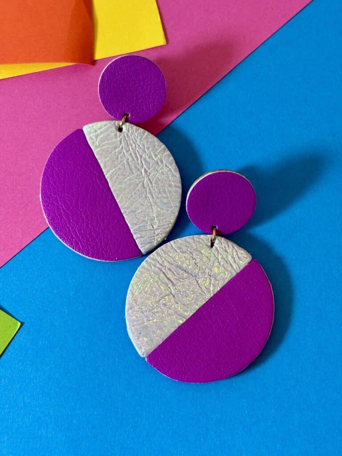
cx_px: 171
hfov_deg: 28.0
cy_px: 228
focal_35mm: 52
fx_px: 685
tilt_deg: -76.7
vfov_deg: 36.8
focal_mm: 5.96
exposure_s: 1/50
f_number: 1.6
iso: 32
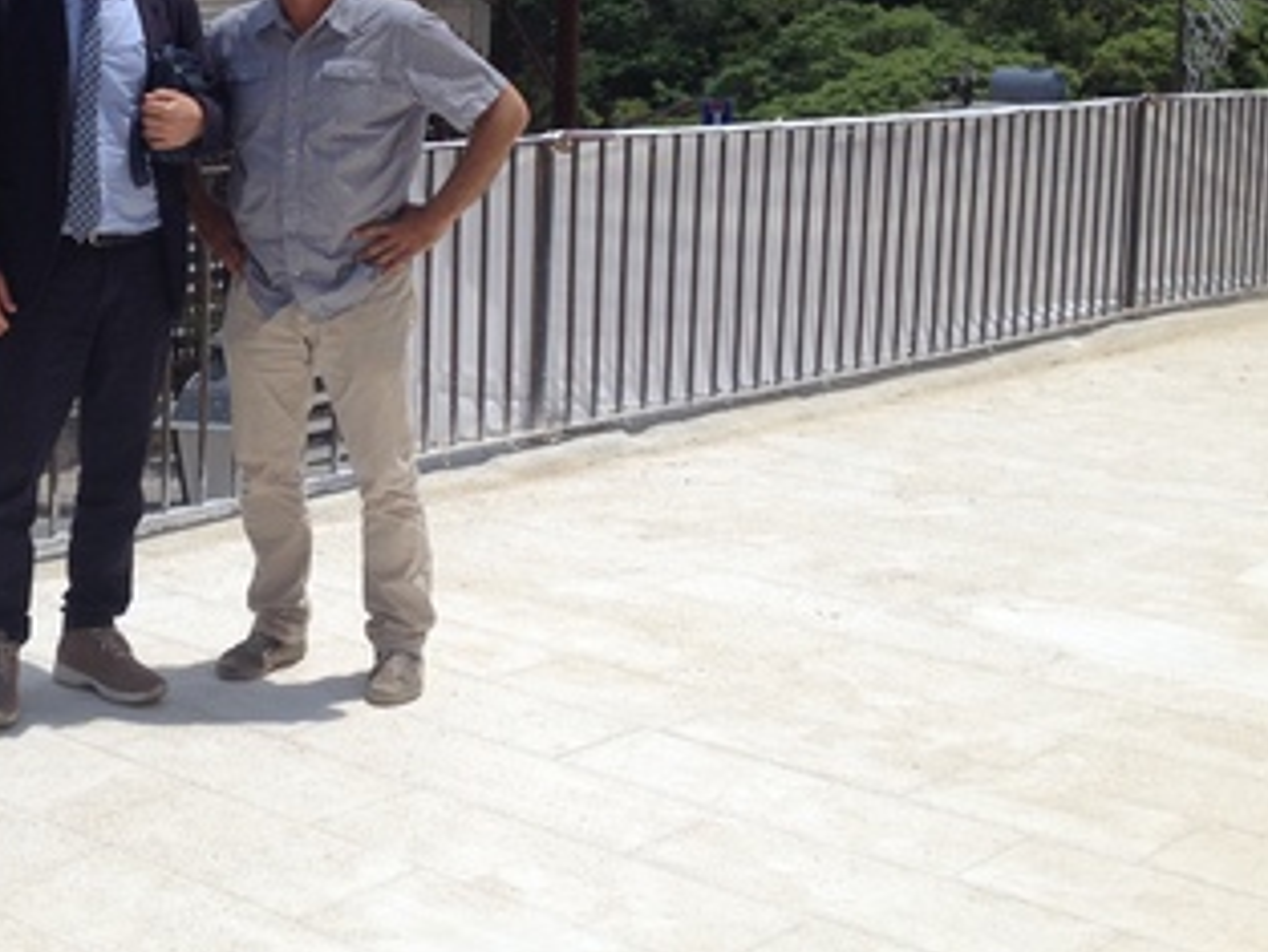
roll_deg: +0.8
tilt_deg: -5.1
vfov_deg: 21.5
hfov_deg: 27.9
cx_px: 134
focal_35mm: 67
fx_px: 2455
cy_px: 113
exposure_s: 1/2045
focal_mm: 4.28
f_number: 2.4
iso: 50
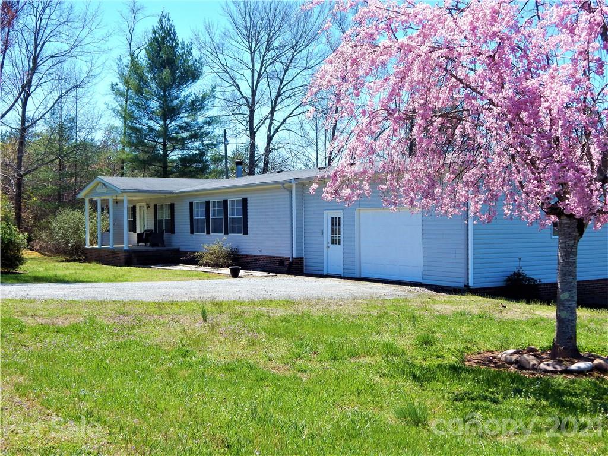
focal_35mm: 43
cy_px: 228
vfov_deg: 33.6
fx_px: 755
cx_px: 304
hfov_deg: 43.9
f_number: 3.6
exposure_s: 1/640
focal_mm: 7.7
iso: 125
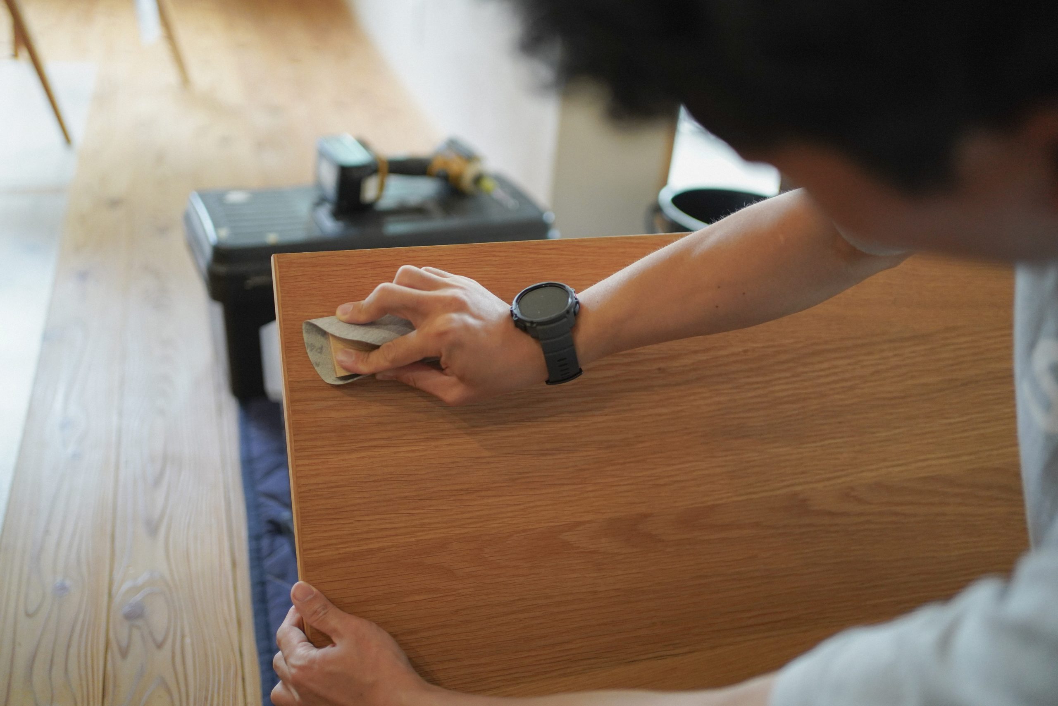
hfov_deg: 54.4
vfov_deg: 37.9
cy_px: 353
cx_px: 529
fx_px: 1029
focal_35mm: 35
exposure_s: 1/1000
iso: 2500
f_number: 1.8
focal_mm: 35
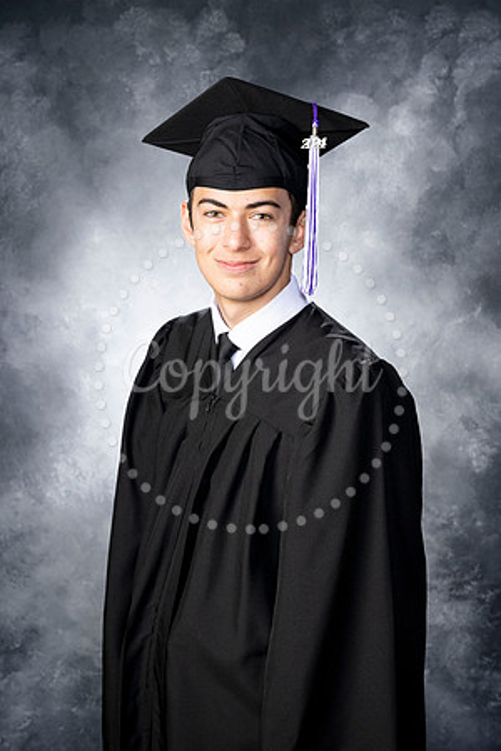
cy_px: 376
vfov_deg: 27.3
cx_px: 250
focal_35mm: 74
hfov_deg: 18.4
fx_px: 1545
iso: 250
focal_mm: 74
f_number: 9
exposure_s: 1/160
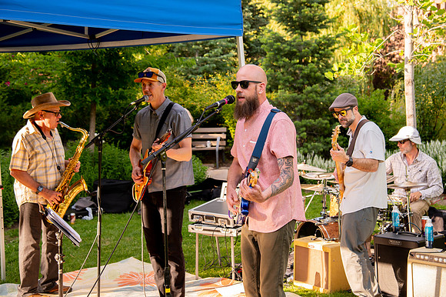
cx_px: 245
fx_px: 708
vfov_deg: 23.7
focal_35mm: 57
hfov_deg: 34.9
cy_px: 134
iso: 500
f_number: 5
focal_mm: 52
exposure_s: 1/320
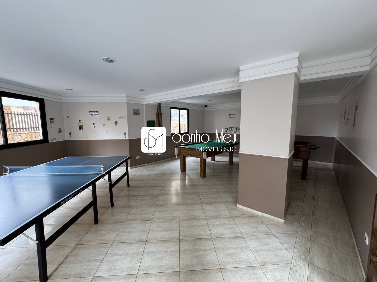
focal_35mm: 14
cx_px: 188
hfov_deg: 102.1
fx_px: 152
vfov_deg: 85.7
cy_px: 141
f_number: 2.2
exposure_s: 1/99
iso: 200
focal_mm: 2.22
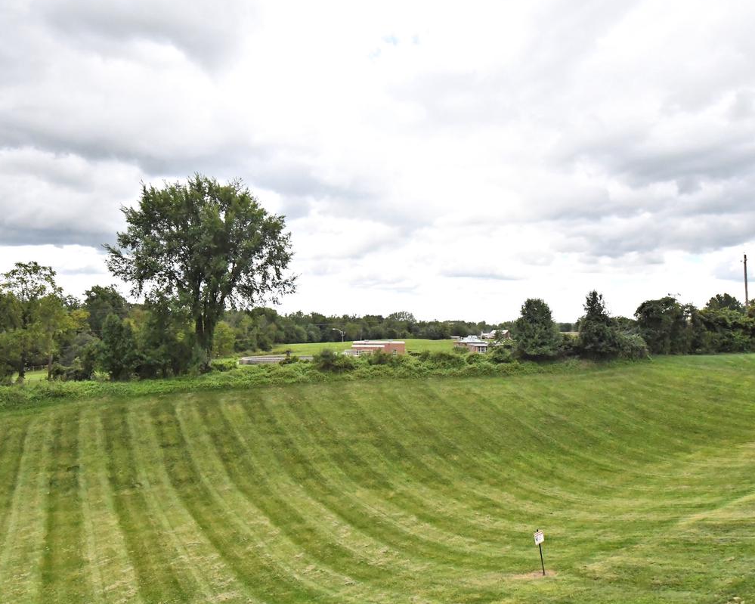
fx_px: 514
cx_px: 357
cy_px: 303
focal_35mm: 23
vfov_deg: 60.9
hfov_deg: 72.5
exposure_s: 1/8000
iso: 4000
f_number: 7.1
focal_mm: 11.5
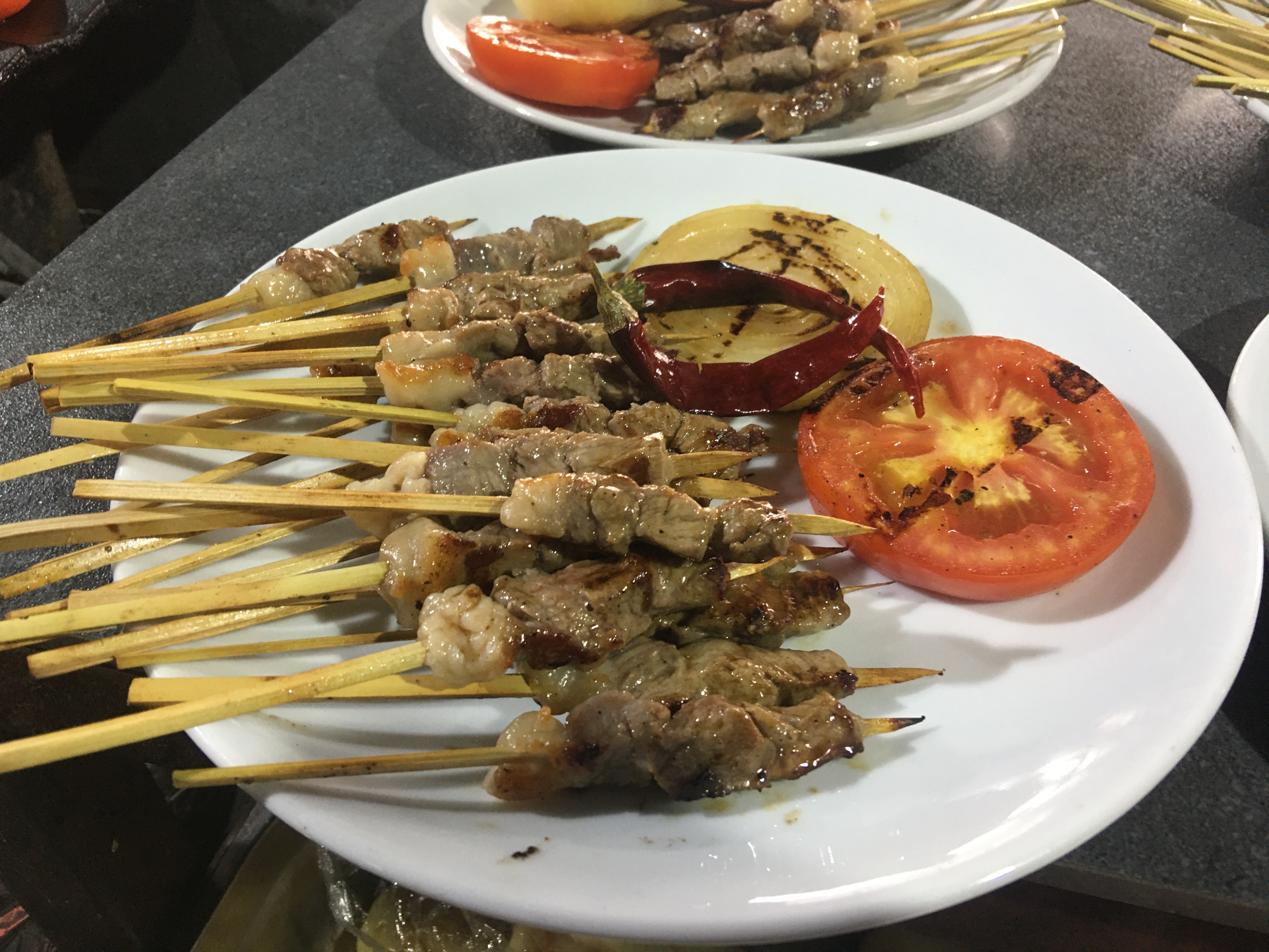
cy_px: 476
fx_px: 1063
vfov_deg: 48.2
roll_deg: +0.3
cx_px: 634
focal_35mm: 29
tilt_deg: -39.1
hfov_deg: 61.7
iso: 64
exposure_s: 1/17
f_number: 2.2
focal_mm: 4.15
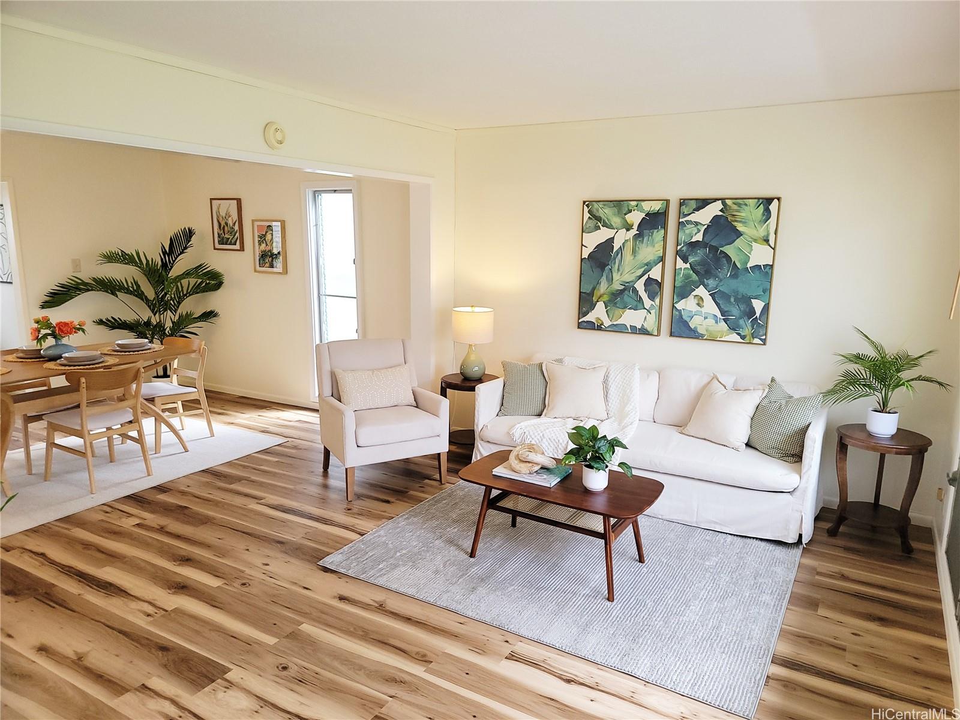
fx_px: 666
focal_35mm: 24
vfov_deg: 56.8
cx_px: 480
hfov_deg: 71.6
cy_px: 360
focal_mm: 6.7
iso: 125
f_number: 1.8
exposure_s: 1/120
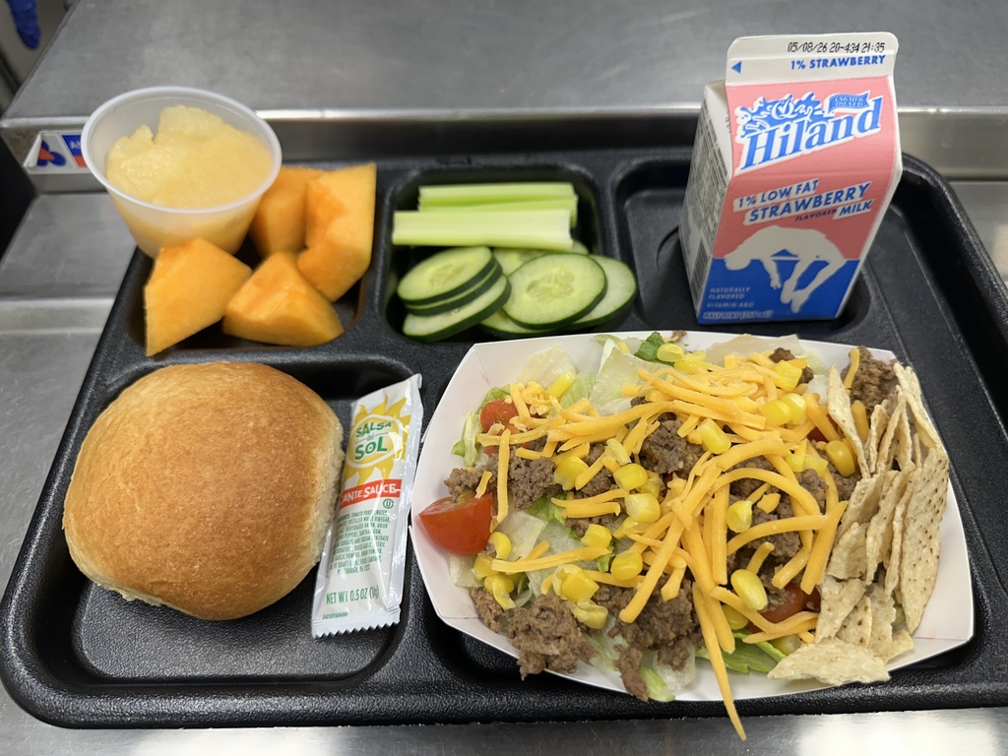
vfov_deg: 56.8
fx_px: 699
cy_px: 378
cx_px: 504
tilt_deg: -55.3
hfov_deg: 71.6
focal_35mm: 24
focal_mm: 6.86
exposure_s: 1/120
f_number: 1.78
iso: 100
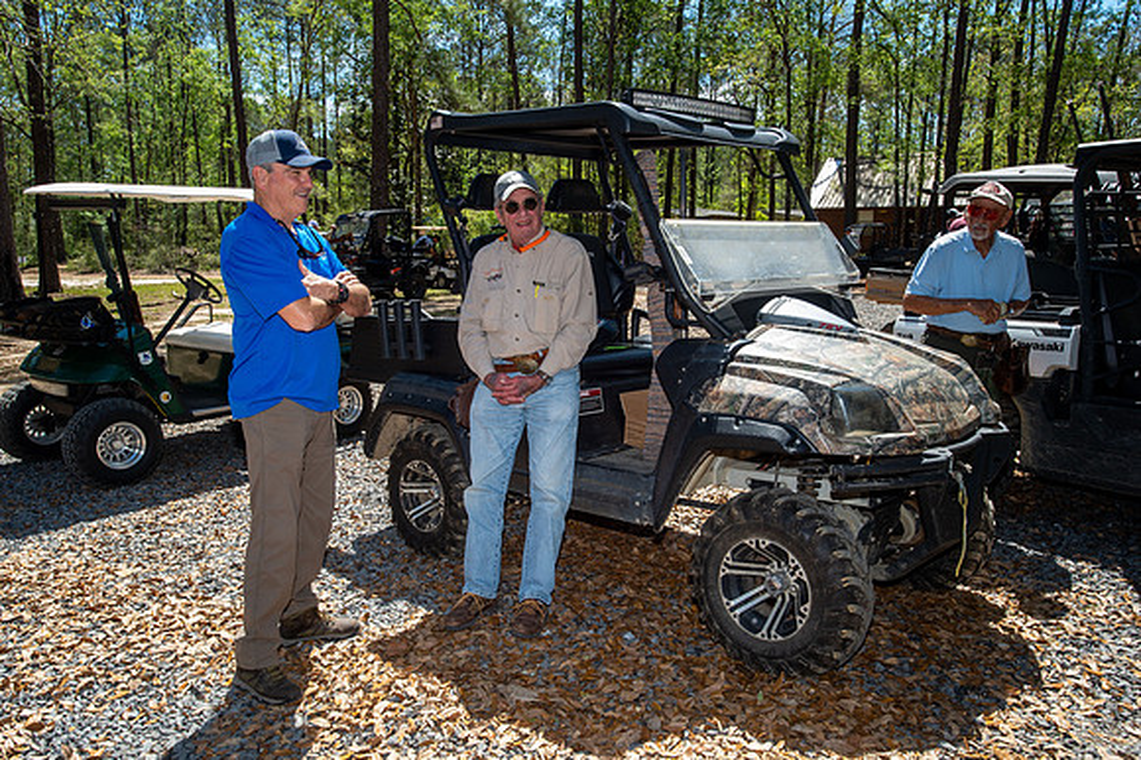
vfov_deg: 43.6
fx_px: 950
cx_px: 570
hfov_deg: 62.0
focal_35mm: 30
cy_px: 380
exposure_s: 1/100
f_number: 14
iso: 360
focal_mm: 30
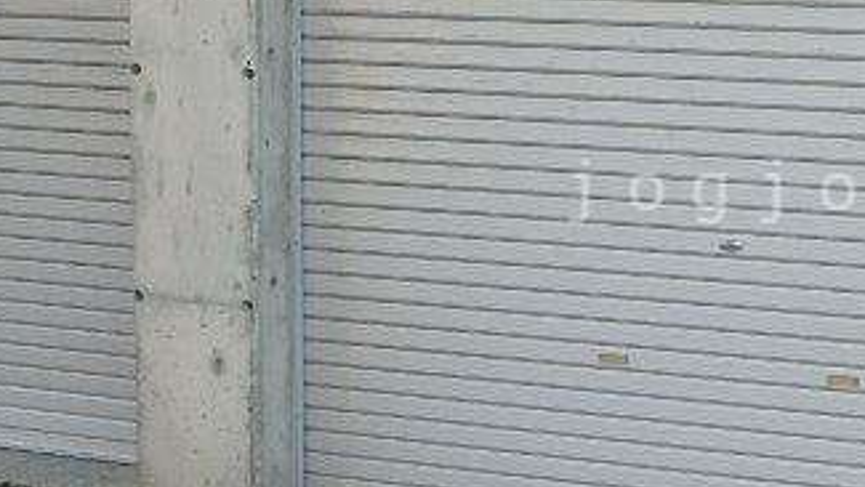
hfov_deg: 42.3
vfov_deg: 26.5
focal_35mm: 45
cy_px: 192
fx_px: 1032
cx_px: 751
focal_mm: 3.7
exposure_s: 1/320
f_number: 3.5
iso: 125
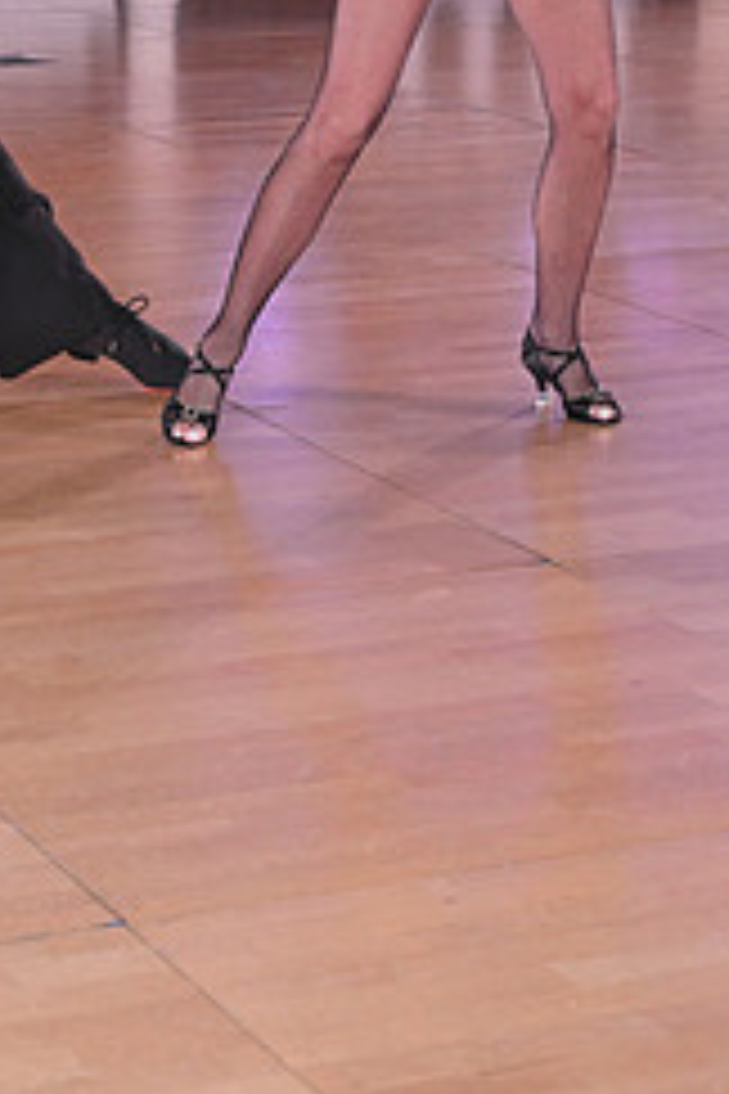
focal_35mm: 110
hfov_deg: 12.4
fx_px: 3341
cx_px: 115
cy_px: -176
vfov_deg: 17.8
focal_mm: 46
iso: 2000
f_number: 5
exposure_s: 1/200
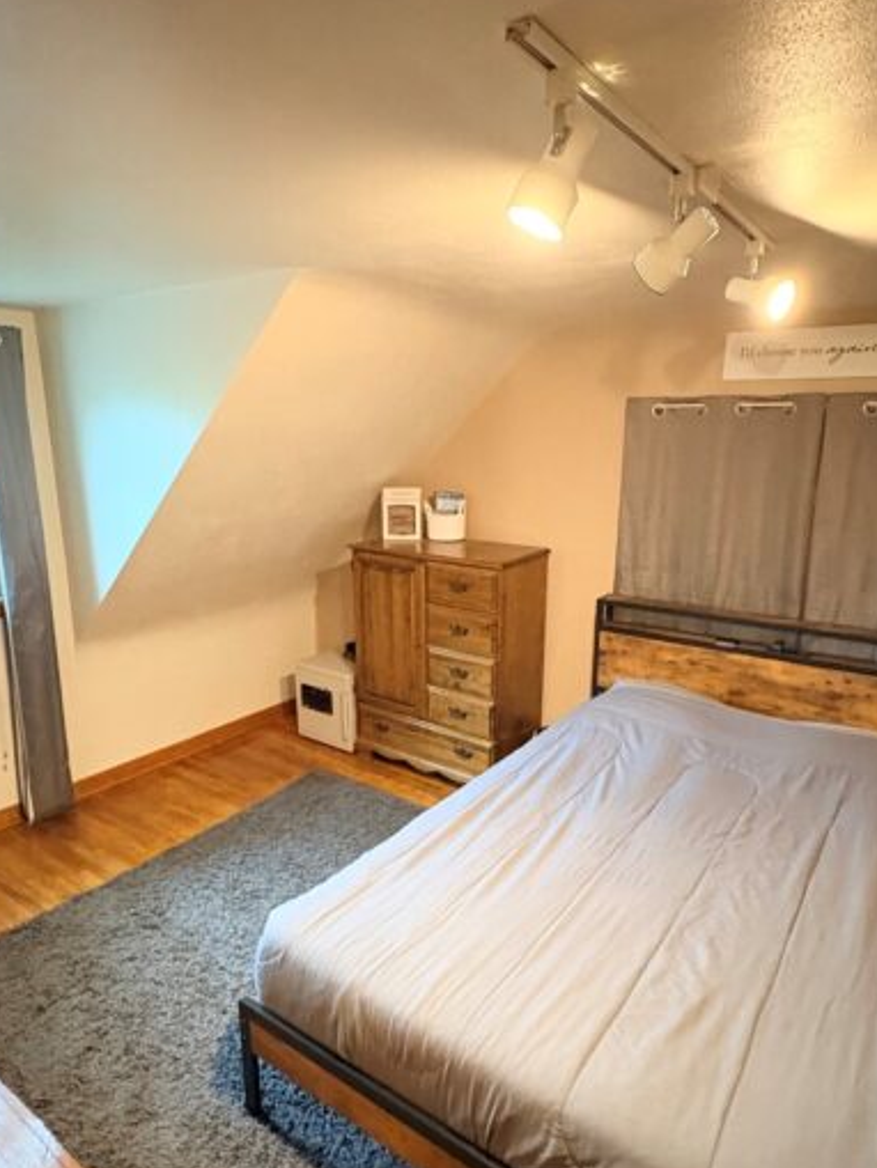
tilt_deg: -13.2
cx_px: 438
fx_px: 743
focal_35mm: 22
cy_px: 629
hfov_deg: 61.1
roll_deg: -0.3
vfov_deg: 76.2
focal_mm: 2.22
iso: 1000
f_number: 2.2
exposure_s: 1/30
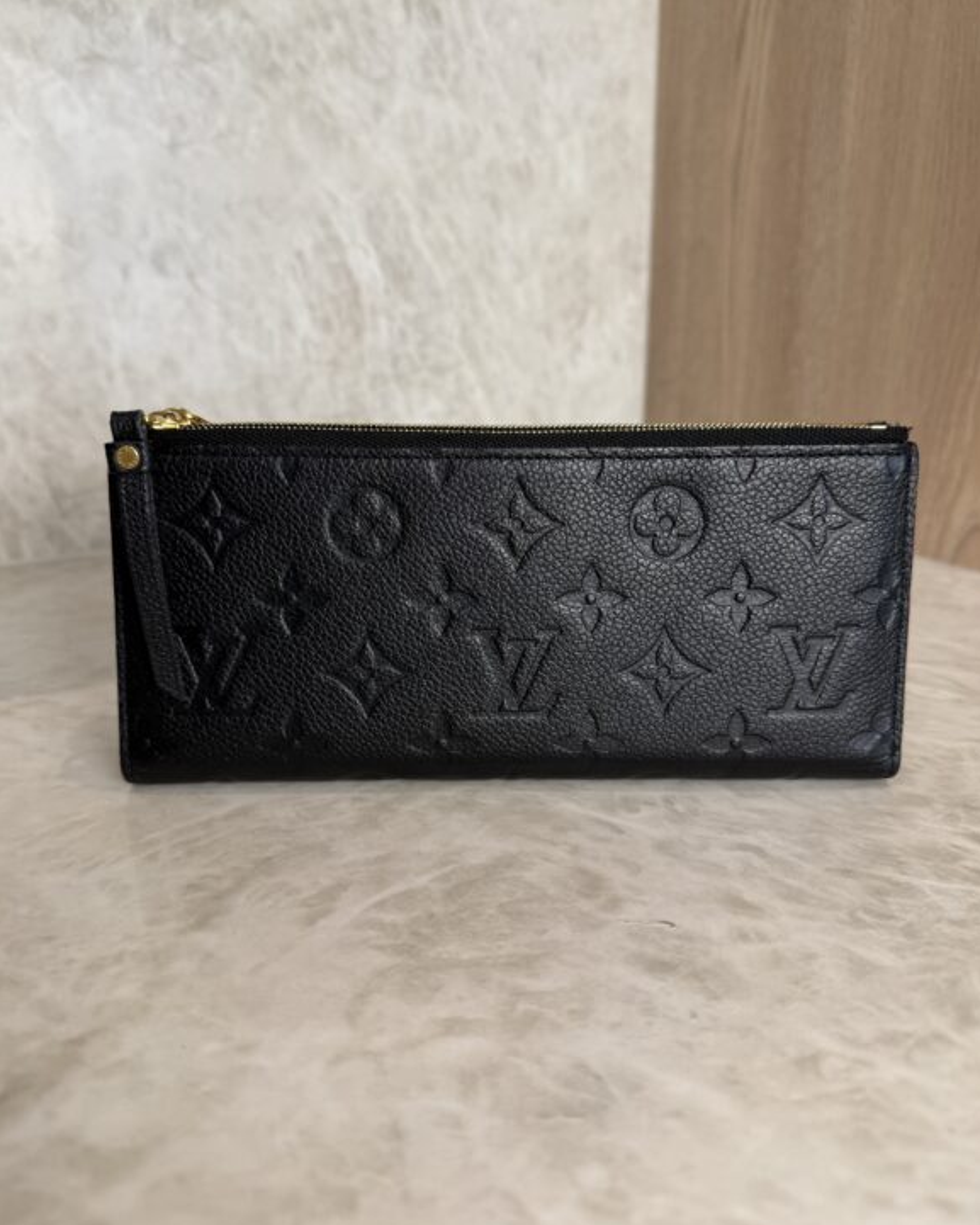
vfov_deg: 66.0
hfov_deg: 54.9
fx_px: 942
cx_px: 479
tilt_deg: -15.9
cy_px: 595
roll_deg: -0.1
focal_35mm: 26
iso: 100
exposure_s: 1/120
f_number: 1.78
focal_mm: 6.76
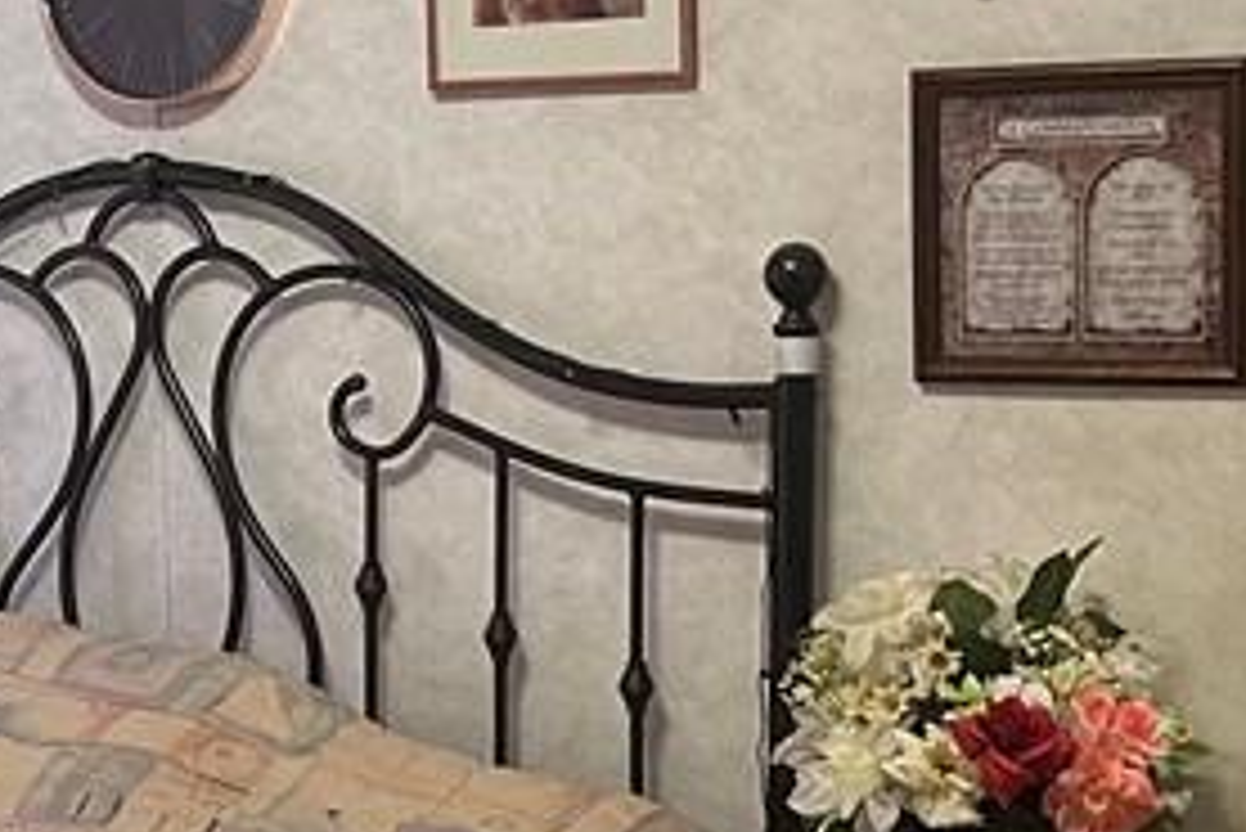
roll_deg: +1.0
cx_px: 184
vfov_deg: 13.7
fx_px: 3463
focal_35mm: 100
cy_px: 594
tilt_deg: -8.5
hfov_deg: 20.1
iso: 200
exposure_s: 1/60
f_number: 1.5
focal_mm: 5.7
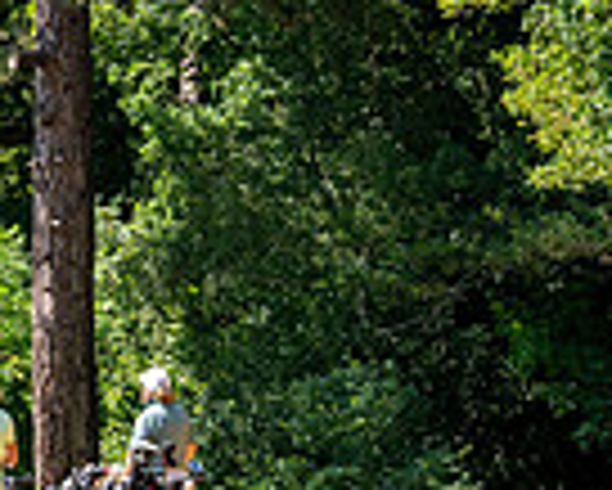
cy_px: -83
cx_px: -612
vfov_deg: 8.0
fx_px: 3480
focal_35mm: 192
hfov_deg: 9.4
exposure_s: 1/800
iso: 400
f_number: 8
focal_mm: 48
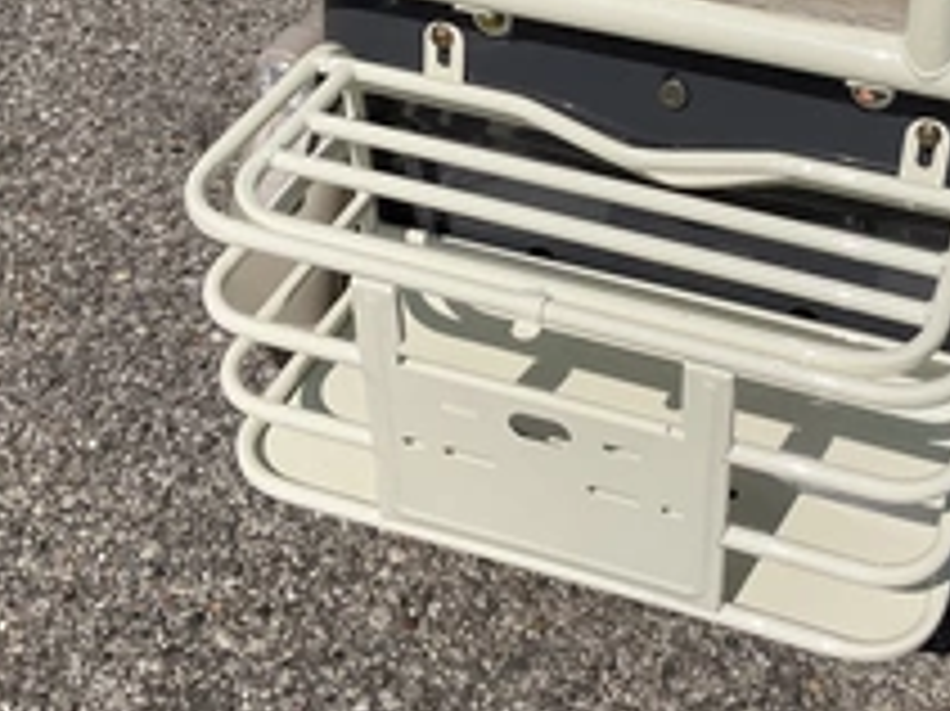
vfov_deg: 26.2
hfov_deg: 34.4
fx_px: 1509
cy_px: 180
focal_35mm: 55
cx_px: 689
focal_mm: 3
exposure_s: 1/5814
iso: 25
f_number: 1.8
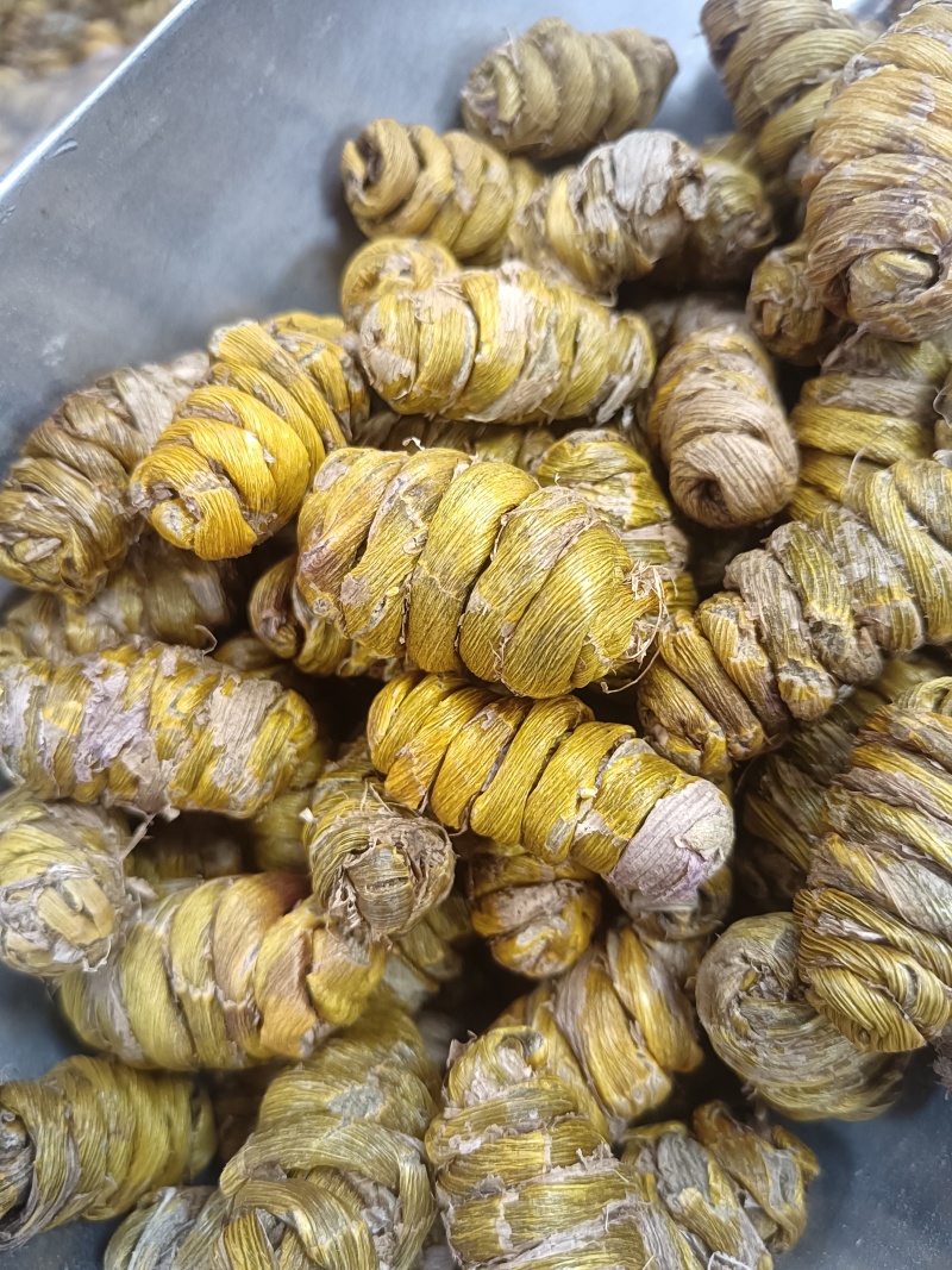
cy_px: 635
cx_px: 476
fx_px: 990
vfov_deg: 65.3
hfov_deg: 51.3
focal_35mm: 27
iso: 854
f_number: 1.9
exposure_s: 1/50
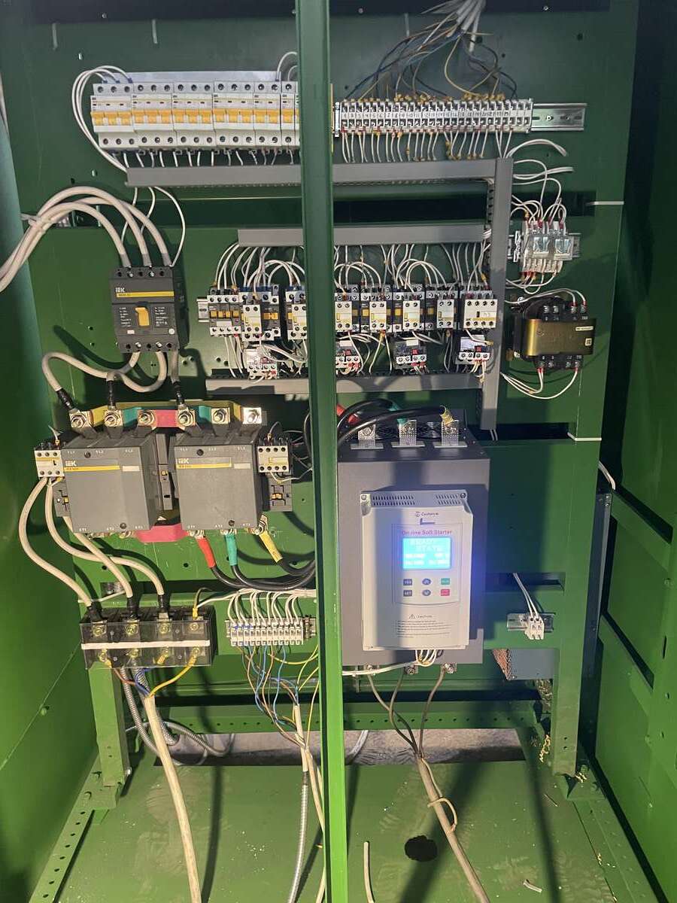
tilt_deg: -15.2
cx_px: 338
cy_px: 452
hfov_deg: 53.1
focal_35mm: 26
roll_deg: -0.9
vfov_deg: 67.3
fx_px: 678
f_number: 1.6
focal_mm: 4.2
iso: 500
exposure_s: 1/33
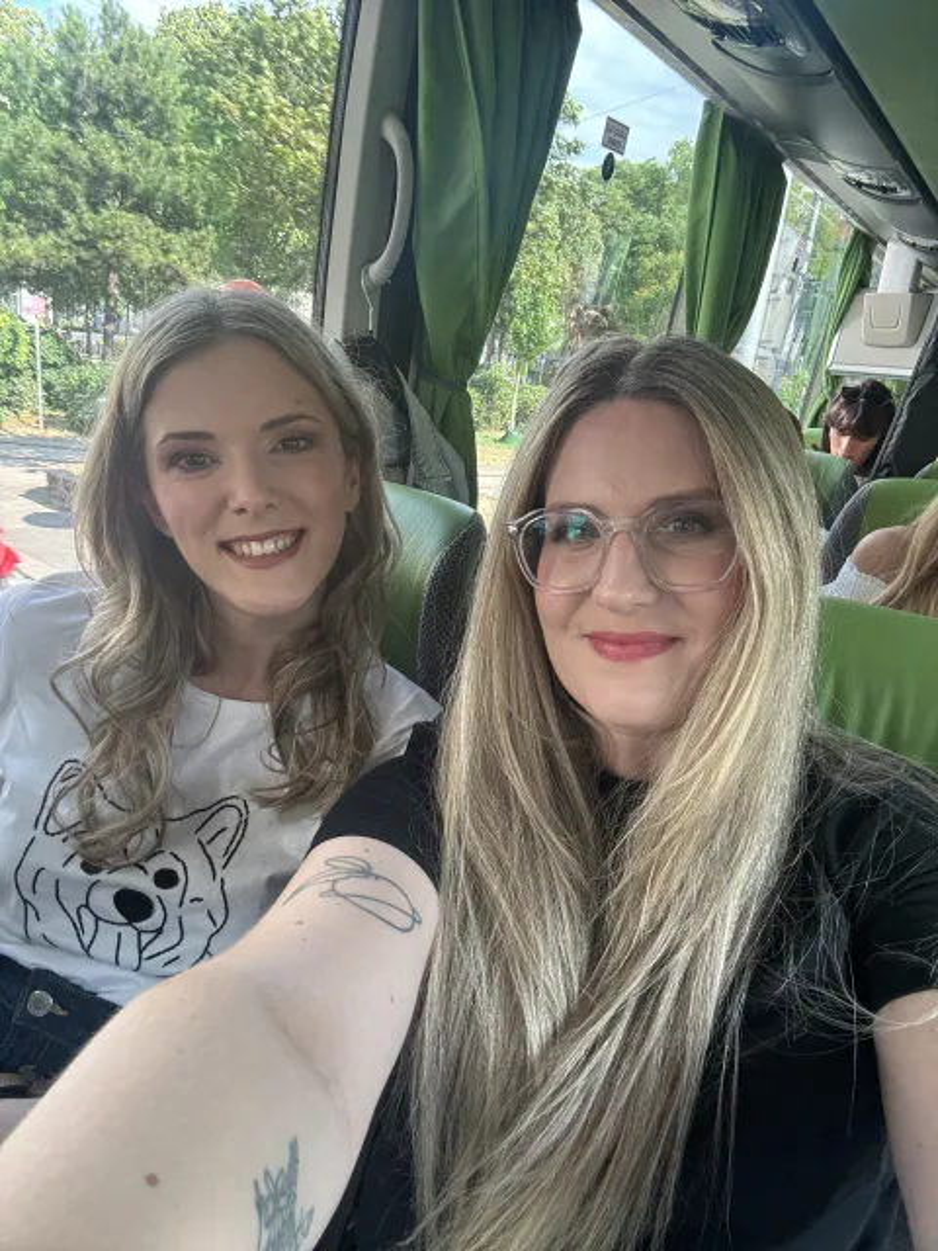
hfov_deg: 58.9
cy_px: 626
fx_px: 831
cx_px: 469
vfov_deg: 73.9
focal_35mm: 23
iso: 80
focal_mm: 2.69
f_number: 1.9
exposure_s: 1/62
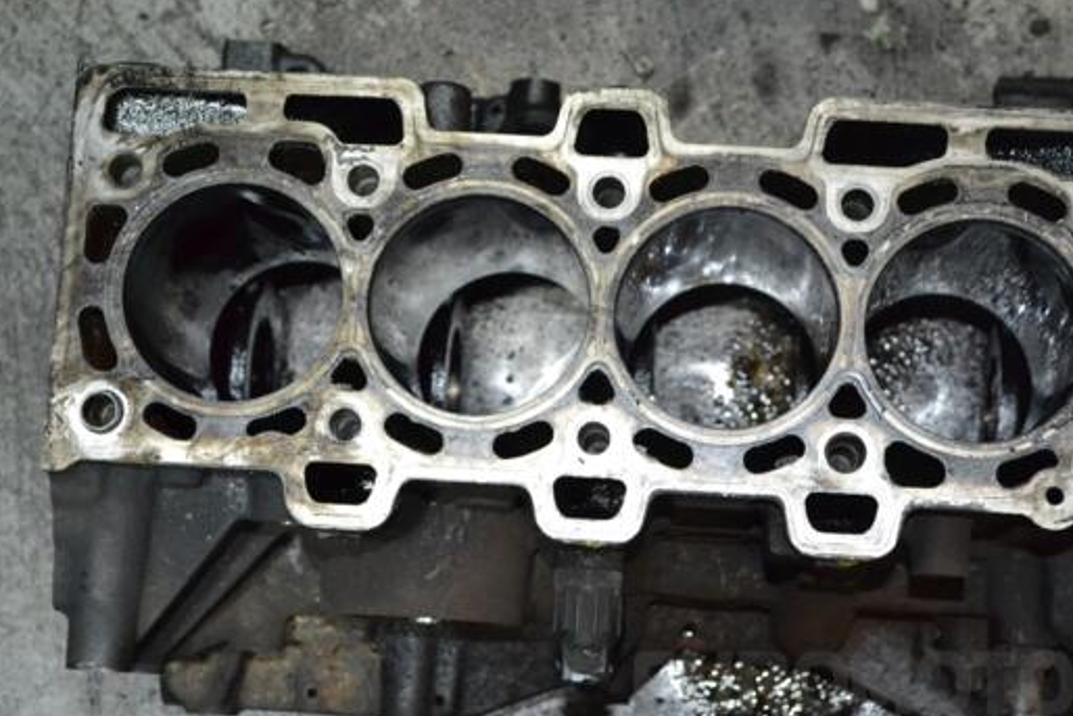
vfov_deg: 17.7
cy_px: 405
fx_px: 2296
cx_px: 595
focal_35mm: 77
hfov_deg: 26.3
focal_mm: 44
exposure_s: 1/60
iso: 3200
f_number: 7.1
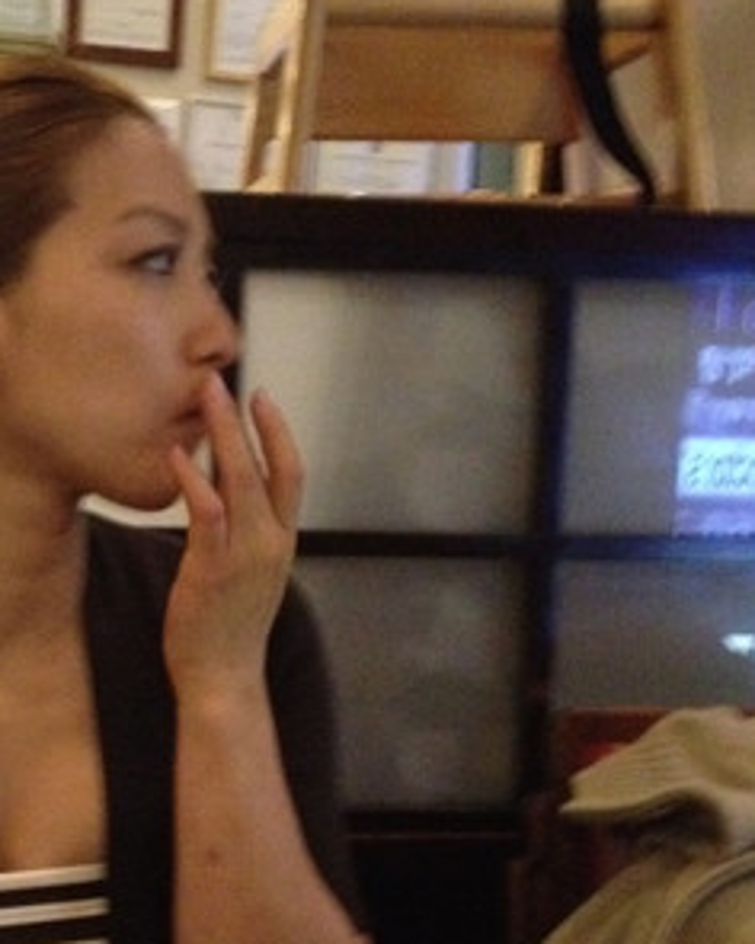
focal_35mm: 74
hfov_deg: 20.4
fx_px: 2067
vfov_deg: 25.6
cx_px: 128
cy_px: 634
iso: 800
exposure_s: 1/15
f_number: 2.4
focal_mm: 4.28
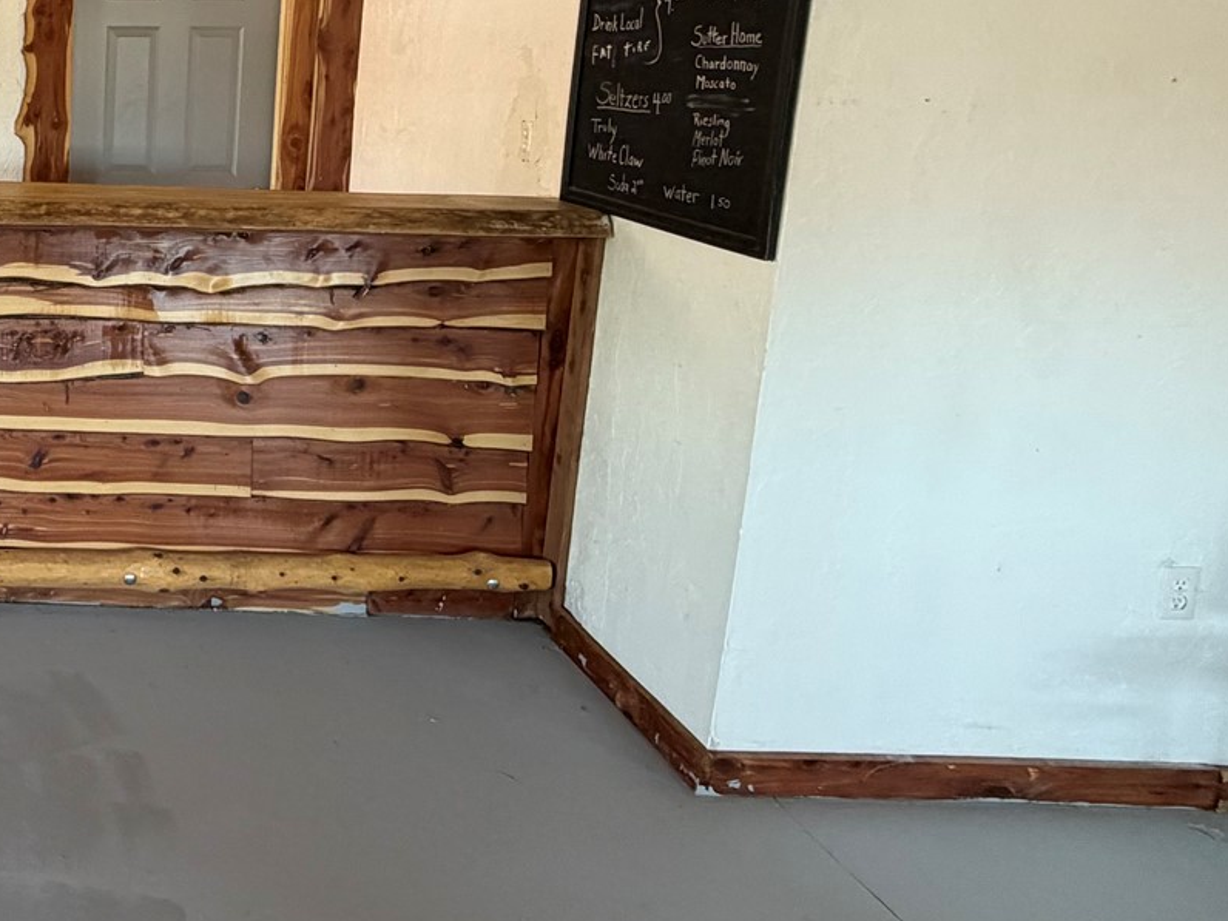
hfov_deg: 41.7
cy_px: 268
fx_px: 1277
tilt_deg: -9.8
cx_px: -96
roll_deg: +0.3
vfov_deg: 38.9
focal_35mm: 36
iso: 200
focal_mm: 2.22
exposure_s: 1/60
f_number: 2.2
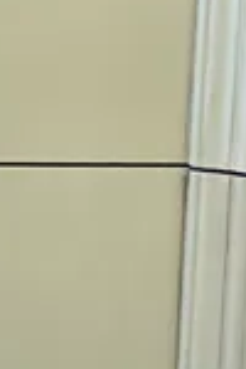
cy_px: 103
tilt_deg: -12.5
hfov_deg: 7.4
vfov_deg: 12.1
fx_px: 1742
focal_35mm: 170
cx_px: -413
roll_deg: +1.0
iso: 160
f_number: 1.78
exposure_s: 1/100
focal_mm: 6.86
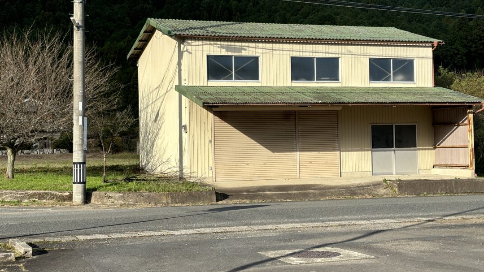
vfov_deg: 19.1
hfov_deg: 33.3
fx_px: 809
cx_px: 249
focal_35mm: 63
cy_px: 119
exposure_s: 1/1642
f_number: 1.6
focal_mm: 5.96
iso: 32
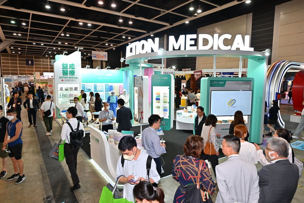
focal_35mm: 22
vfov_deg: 56.1
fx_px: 190
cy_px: 102
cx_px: 152
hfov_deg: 77.3
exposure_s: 1/125
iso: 1000
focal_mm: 22.5
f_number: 5
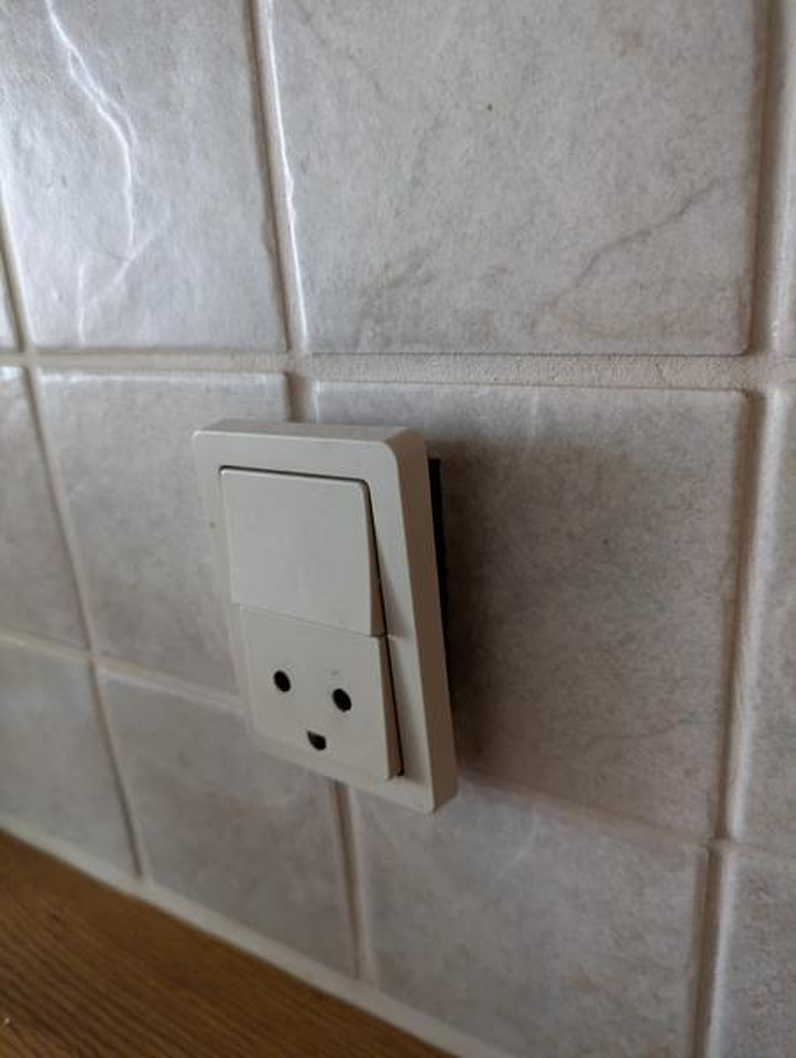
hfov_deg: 54.9
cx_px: 398
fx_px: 765
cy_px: 529
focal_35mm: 25
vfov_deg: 69.3
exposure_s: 1/25
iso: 862
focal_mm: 5.43
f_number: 1.89
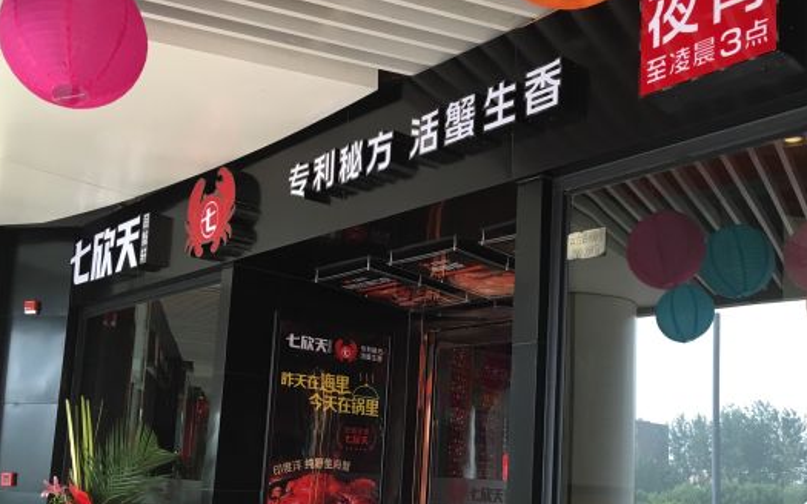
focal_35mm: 41
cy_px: 354
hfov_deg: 48.1
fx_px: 902
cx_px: 463
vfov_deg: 30.9
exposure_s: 1/33
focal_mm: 4.15
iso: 40
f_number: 2.2
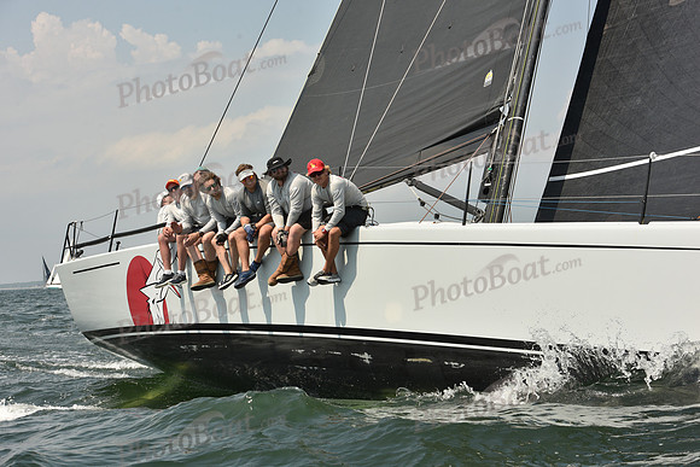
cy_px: 234
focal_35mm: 70
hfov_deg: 28.8
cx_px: 350
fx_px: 1361
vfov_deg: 19.5
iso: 250
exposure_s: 1/800
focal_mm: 70
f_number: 10
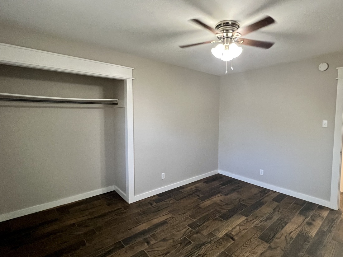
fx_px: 168
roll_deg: -1.3
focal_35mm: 17
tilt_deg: -5.2
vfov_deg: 74.7
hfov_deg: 90.0
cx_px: 204
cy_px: 128
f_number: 1.8
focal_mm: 1.57
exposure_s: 1/60
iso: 400
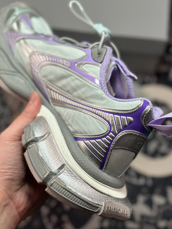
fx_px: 391
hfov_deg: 24.8
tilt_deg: -61.7
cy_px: 109
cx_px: 81
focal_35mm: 59
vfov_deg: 32.7
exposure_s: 1/1199
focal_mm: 6.86
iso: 80
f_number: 1.78
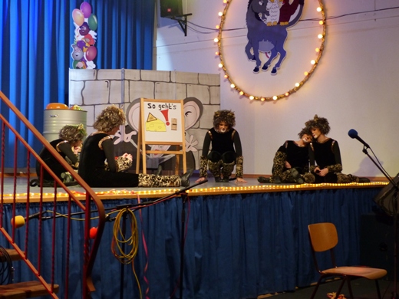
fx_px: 726
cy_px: 150
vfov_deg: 23.3
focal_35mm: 63
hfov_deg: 30.7
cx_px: 200
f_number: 2.8
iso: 400
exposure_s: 1/30
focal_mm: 11.4
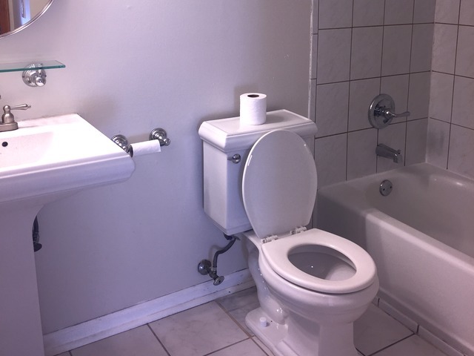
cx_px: 237
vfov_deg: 48.2
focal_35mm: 29
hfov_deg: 61.7
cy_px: 178
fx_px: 397
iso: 32
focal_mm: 4.15
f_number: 2.2
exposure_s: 1/40
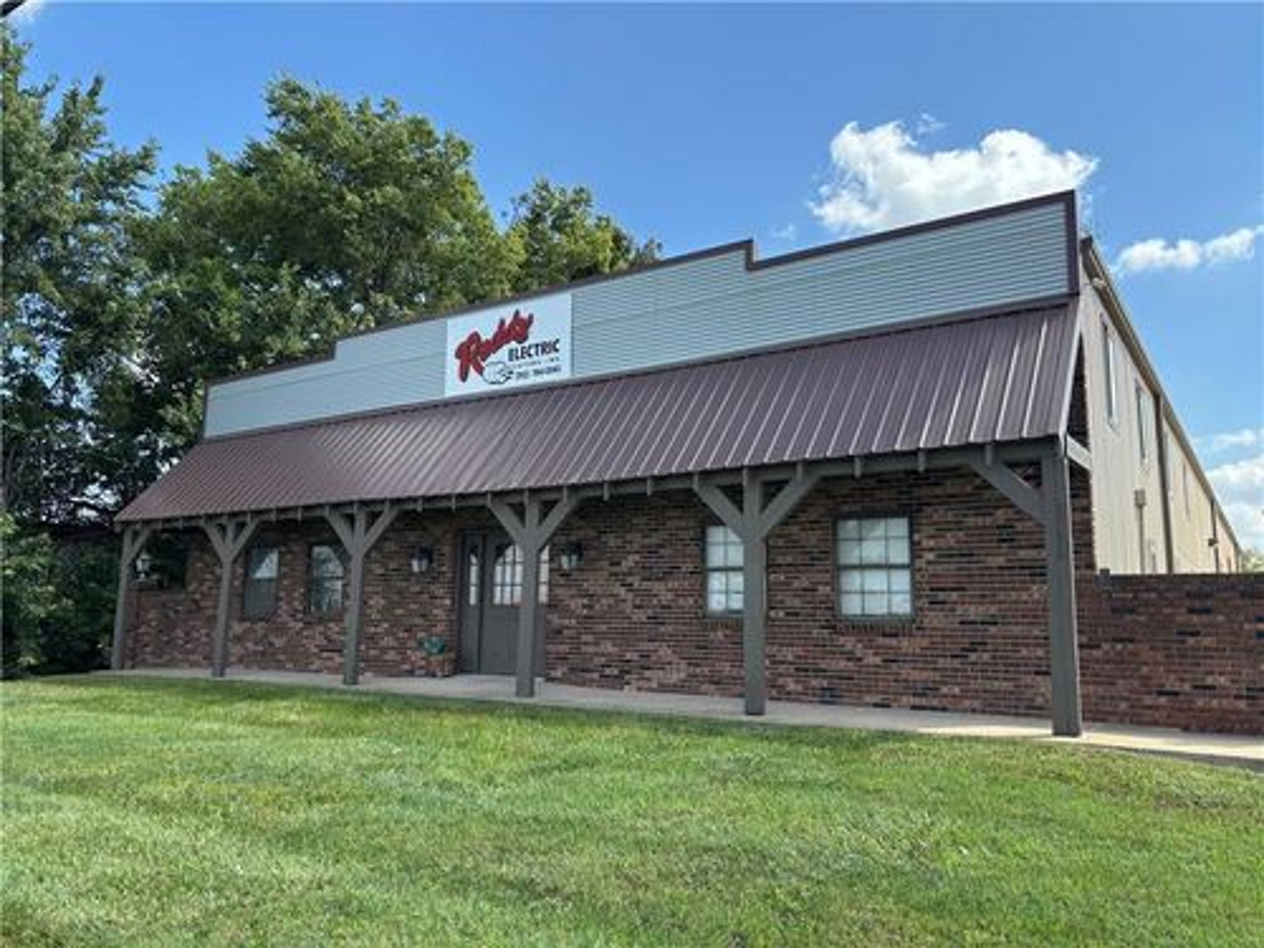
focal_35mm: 26
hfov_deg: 67.3
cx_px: 632
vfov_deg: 53.1
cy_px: 474
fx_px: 949
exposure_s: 1/1311
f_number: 1.6
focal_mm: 5.96
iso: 50
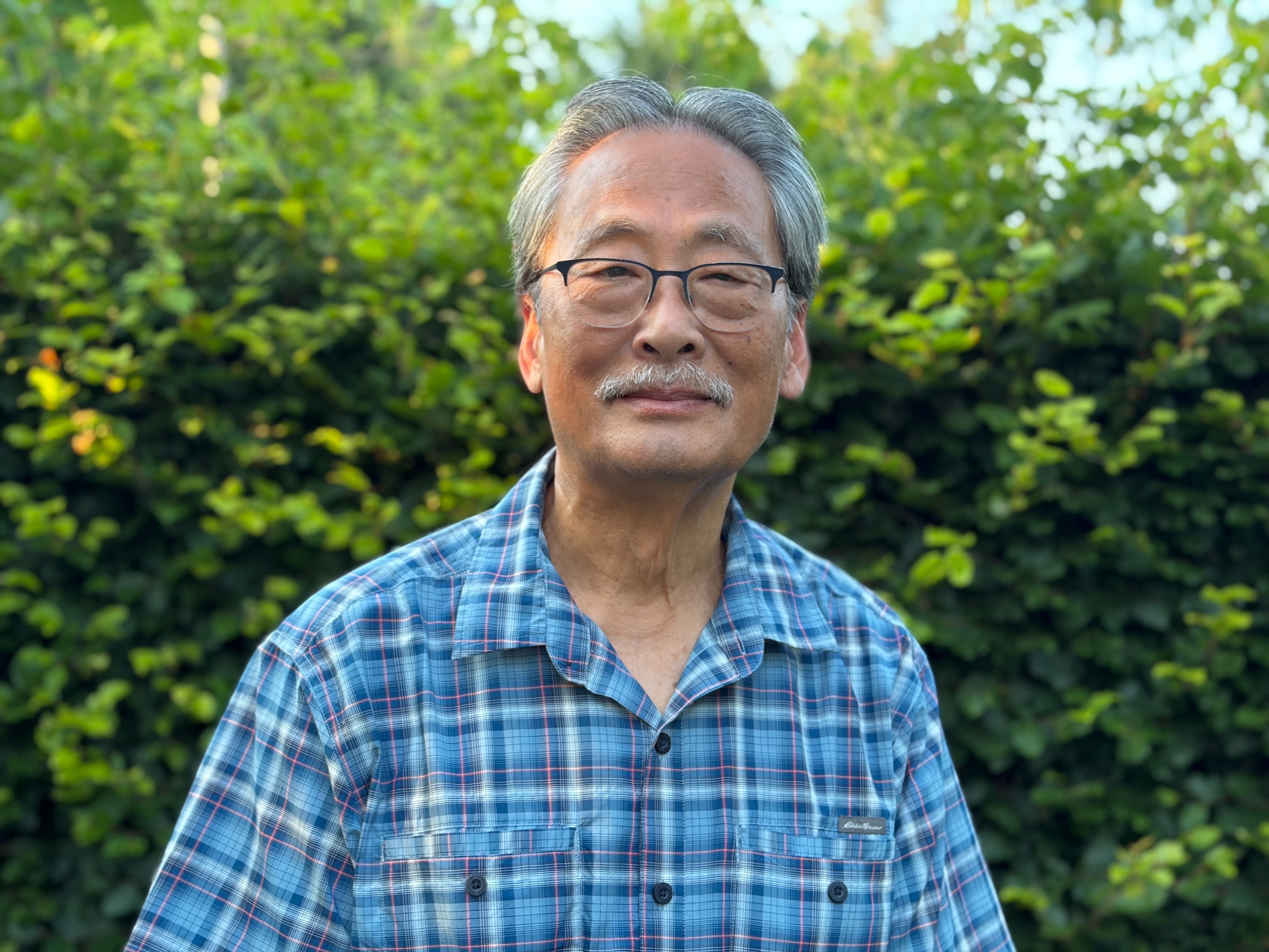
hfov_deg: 36.8
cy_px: 476
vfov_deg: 28.0
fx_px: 1906
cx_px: 634
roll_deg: +1.5
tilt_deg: +2.4
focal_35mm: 52
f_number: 1.6
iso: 50
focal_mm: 5.96
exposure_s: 1/121
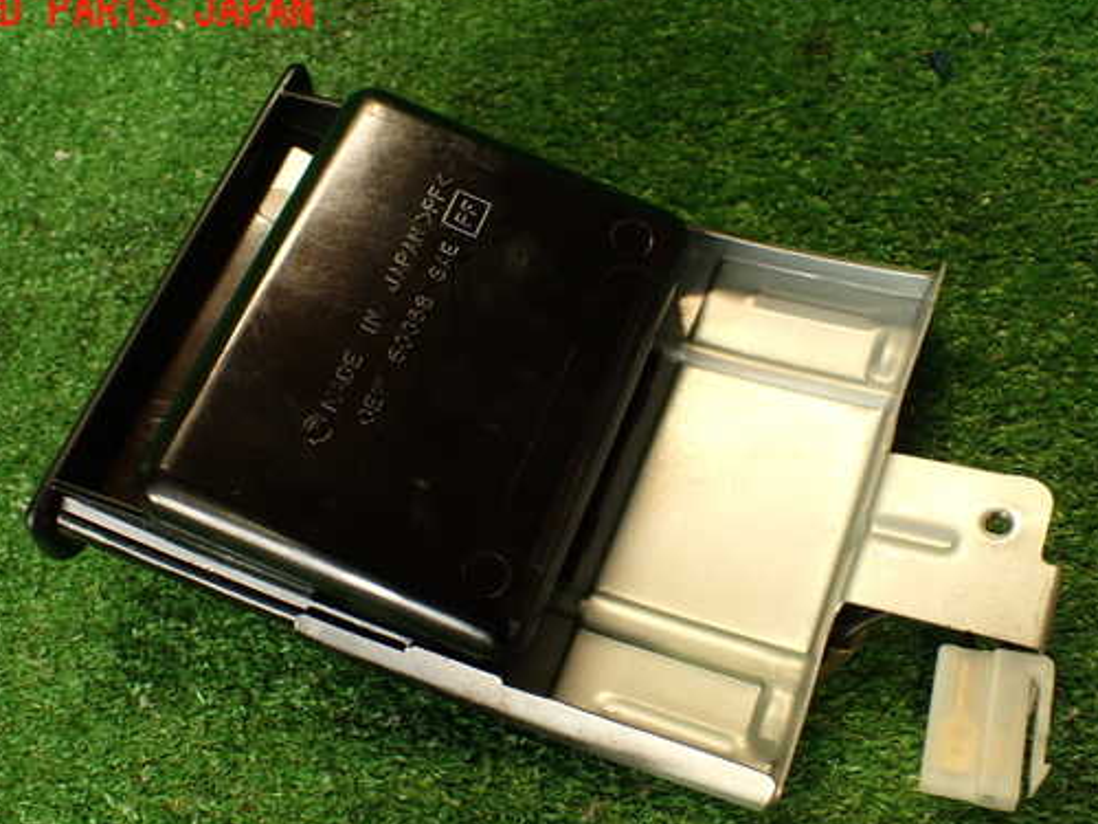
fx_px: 1142
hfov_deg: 51.3
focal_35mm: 36
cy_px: 479
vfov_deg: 39.5
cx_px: 573
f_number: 2.3
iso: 200
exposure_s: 1/40
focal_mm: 5.4
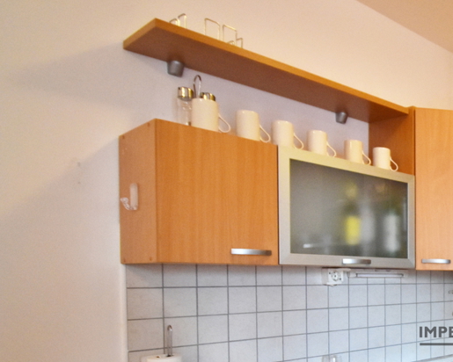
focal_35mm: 36
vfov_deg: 39.4
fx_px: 484
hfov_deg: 39.3
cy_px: 292
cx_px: 517
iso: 1100
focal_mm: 11
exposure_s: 1/125
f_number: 4.8
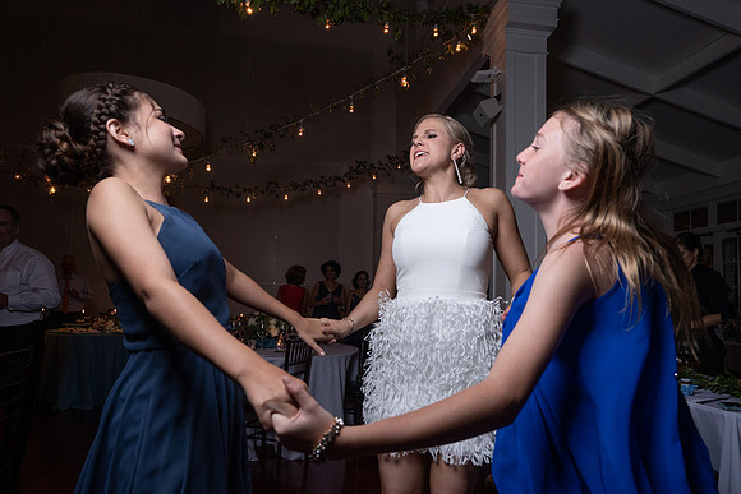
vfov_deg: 53.3
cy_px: 280
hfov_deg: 74.1
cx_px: 379
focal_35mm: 24
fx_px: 491
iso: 2000
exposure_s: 1/200
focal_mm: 21
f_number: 5.6
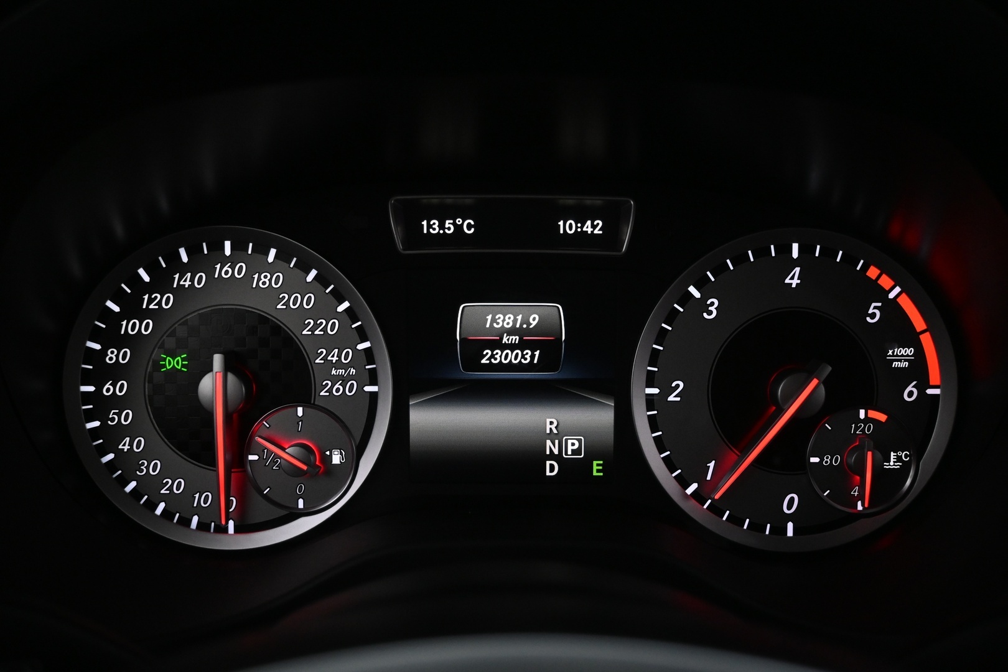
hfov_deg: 57.2
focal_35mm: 33
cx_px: 504
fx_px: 924
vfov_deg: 40.0
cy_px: 336
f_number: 4
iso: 2000
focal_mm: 22
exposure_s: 1/40
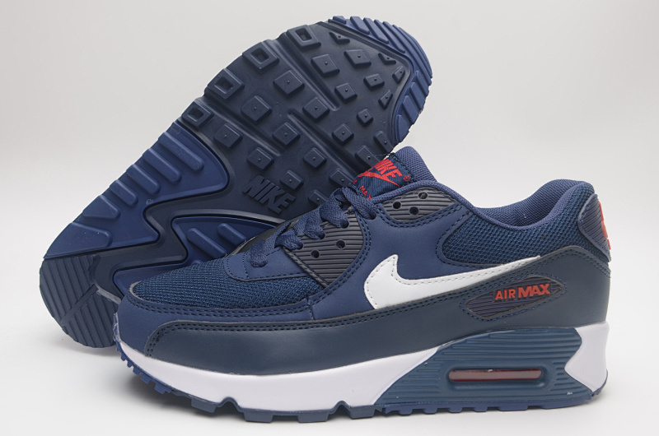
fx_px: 822
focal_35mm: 45
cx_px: 330
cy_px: 218
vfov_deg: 29.7
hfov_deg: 43.7
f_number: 8
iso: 100
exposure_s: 1/125
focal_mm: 30
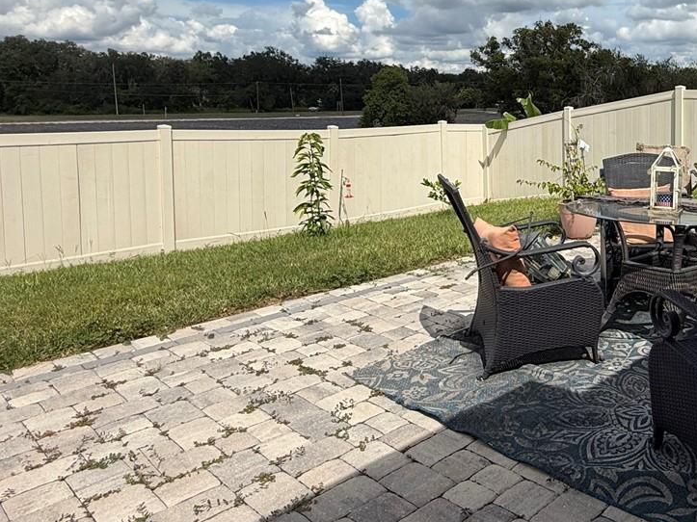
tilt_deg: -6.9
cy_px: 168
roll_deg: +0.1
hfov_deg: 52.7
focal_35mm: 31
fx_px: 624
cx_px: 601
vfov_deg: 44.7
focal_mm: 2.22
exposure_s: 1/1656
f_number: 2.2
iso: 20
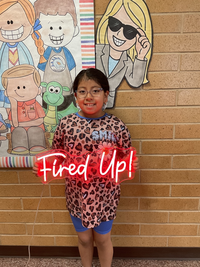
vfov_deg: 61.7
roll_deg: +0.7
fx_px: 223
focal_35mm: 29
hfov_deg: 48.2
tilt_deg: -17.1
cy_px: 134
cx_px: 100
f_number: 1.8
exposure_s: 1/60
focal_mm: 3
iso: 160
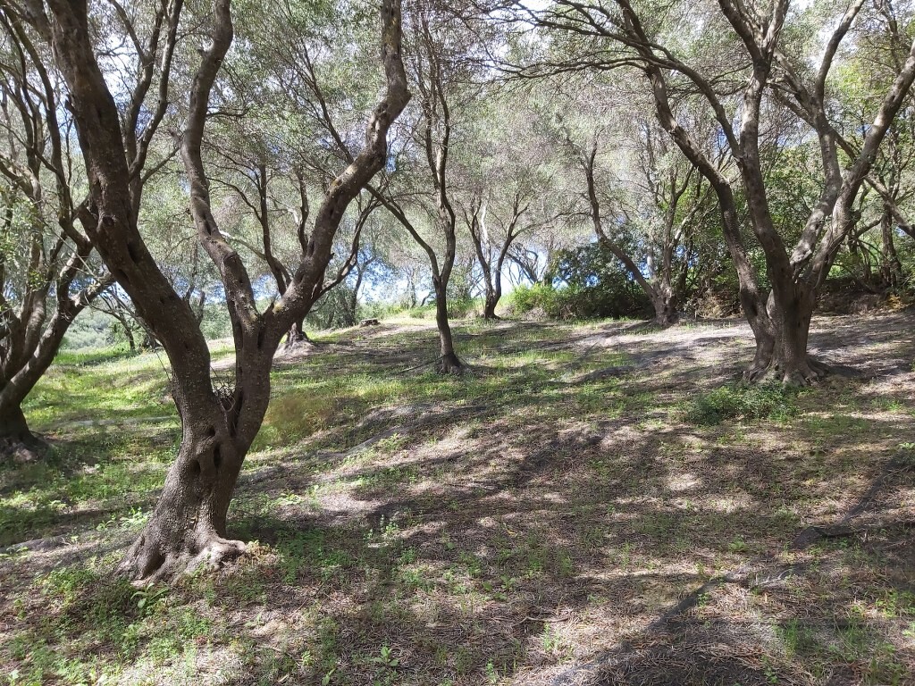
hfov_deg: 67.3
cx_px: 458
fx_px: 687
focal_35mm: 26
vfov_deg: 53.1
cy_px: 343
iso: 64
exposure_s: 1/379
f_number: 1.7
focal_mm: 3.92
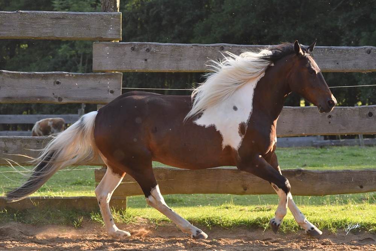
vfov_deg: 7.3
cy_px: 126
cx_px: 188
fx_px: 1958
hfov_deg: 11.0
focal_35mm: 188
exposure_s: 1/1000
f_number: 8
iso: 900
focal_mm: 125
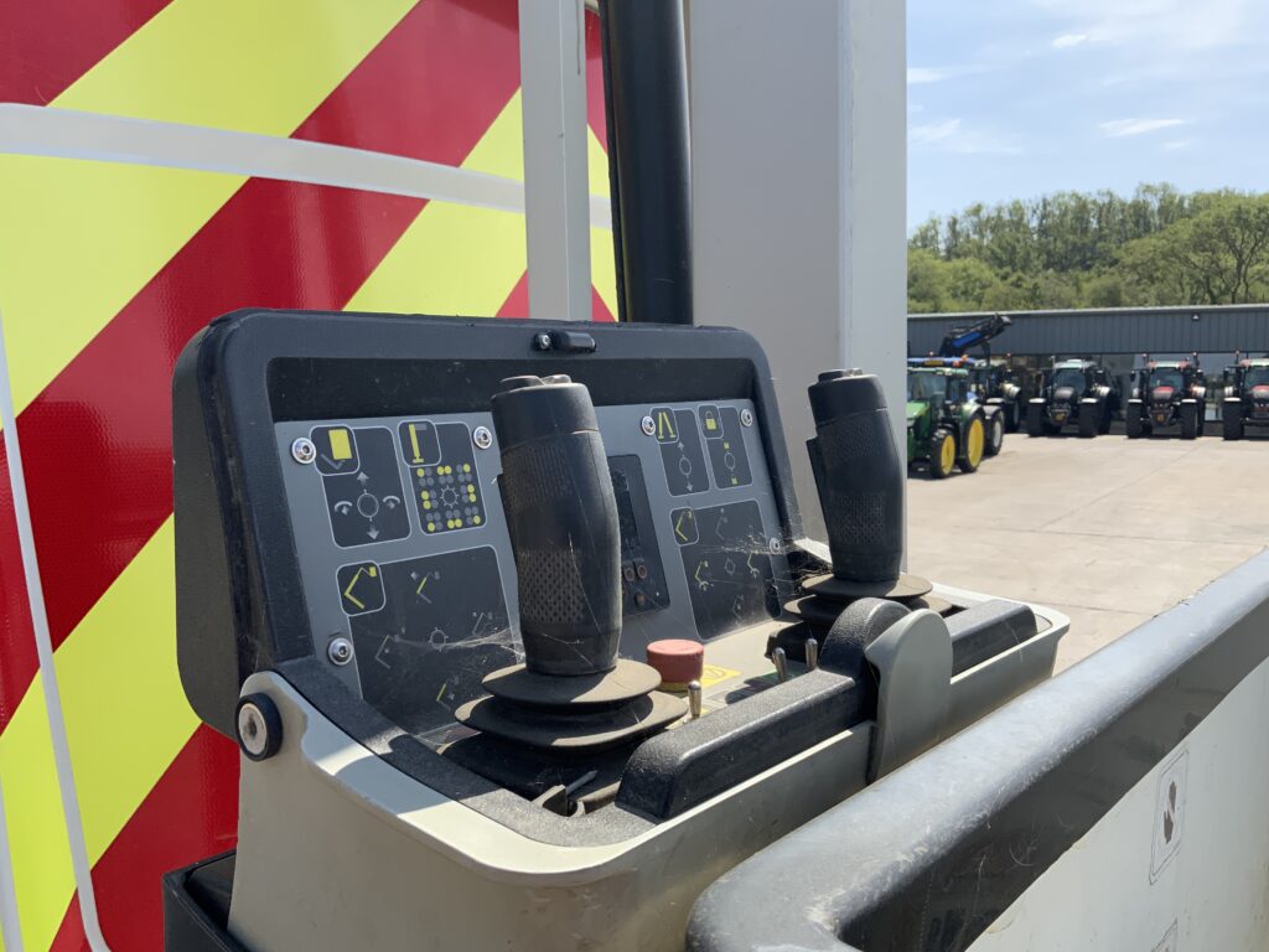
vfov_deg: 48.2
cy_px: 476
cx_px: 634
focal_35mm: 29
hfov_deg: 61.7
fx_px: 1063
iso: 16
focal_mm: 3
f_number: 1.8
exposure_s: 1/1168
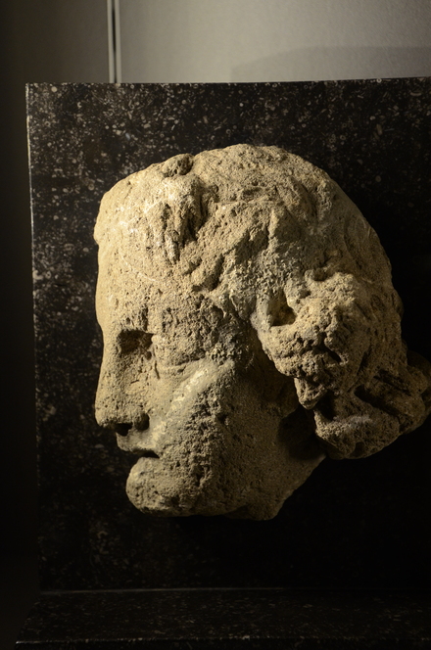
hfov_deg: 18.1
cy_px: 325
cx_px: 216
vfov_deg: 27.0
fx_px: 1352
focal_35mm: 75
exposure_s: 1/100
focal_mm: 50
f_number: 4.8
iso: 1000
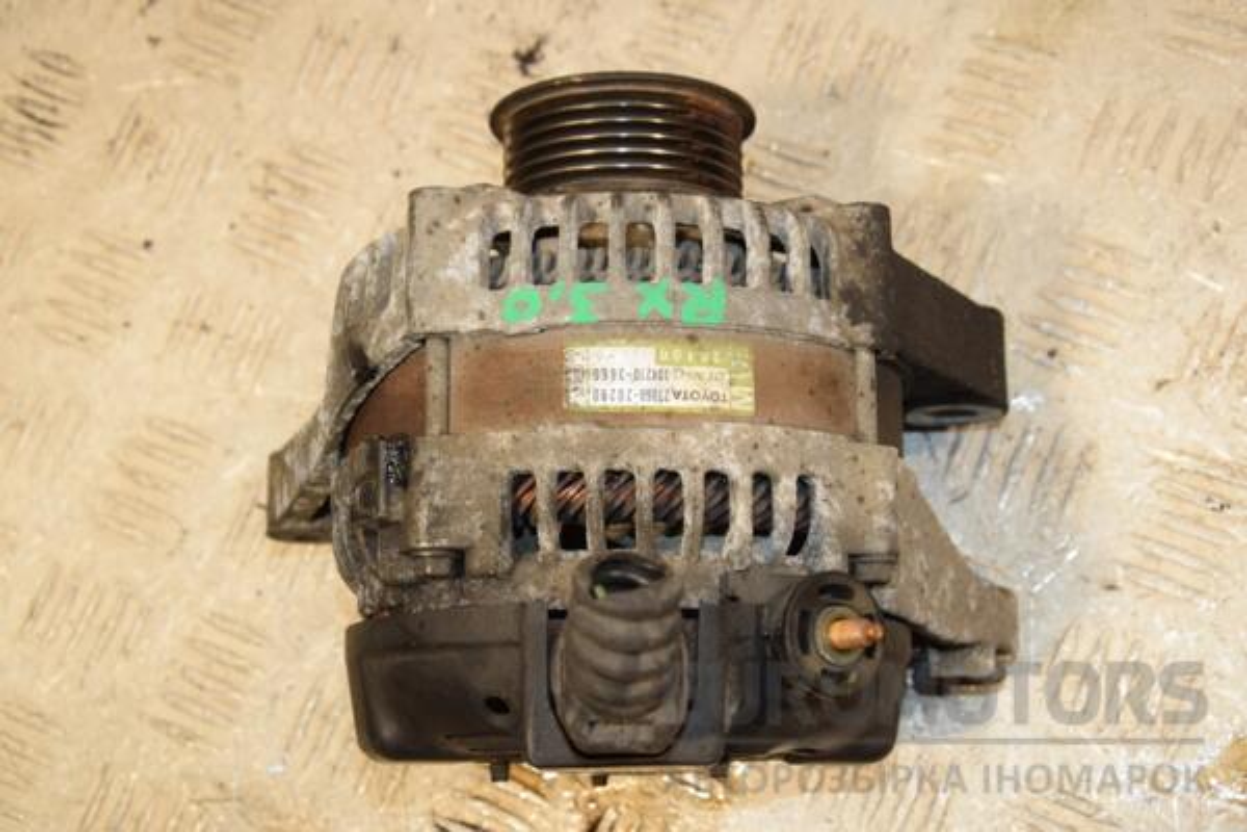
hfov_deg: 31.9
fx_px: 2182
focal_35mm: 63
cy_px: 416
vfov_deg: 21.6
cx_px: 624
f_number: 7.1
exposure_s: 1/200
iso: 800
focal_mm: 42
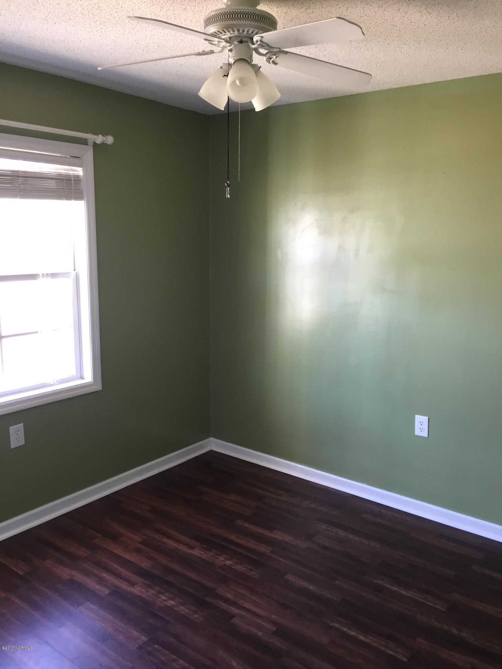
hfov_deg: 48.2
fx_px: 561
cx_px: 251
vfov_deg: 61.7
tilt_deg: -8.5
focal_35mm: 29
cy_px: 334
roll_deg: -0.6
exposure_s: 1/30
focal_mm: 4.15
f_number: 2.2
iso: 64
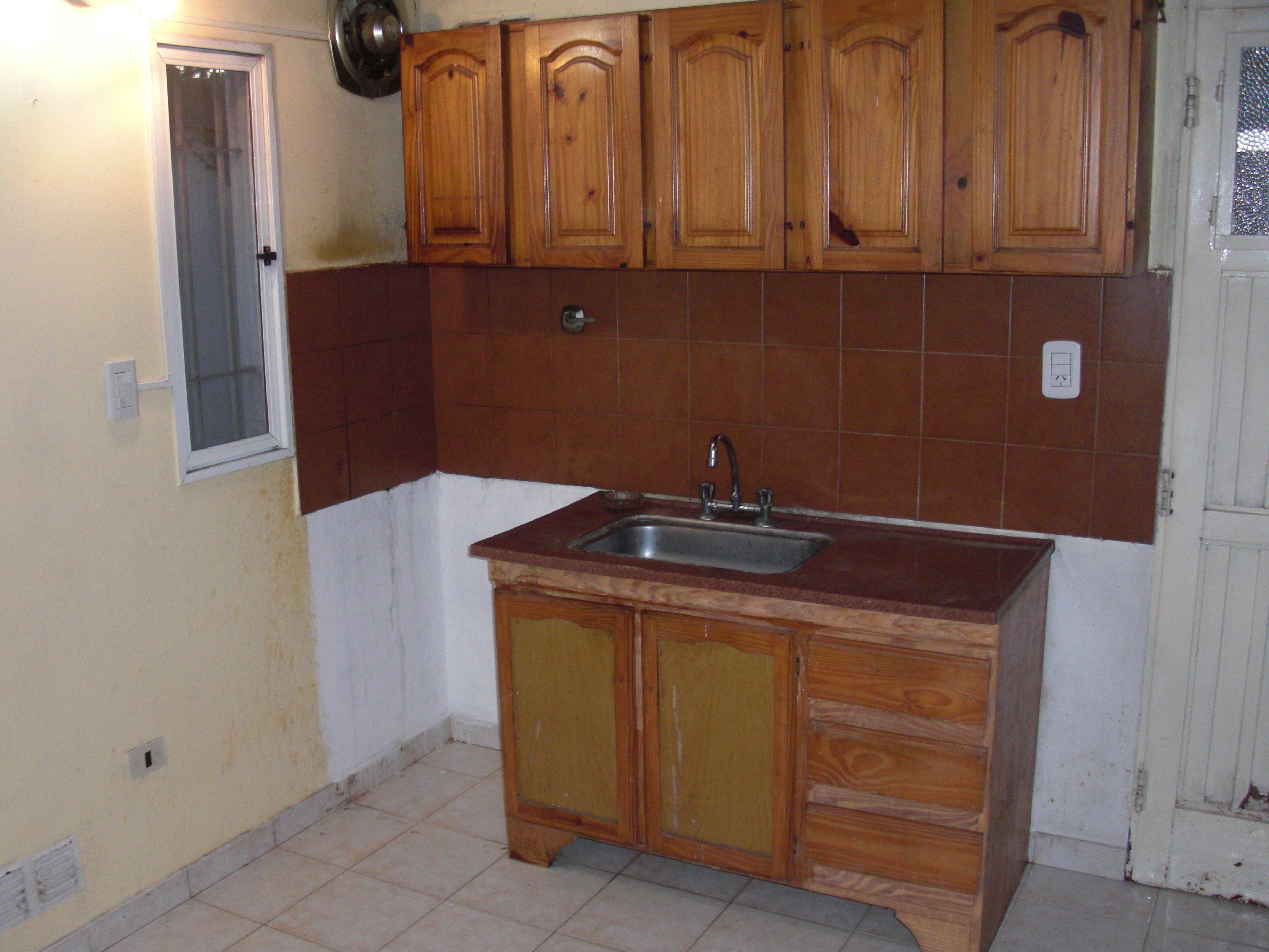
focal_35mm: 36
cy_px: 476
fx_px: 1320
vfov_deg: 39.7
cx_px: 634
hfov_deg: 51.4
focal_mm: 6.3
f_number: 2.8
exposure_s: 1/60
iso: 200
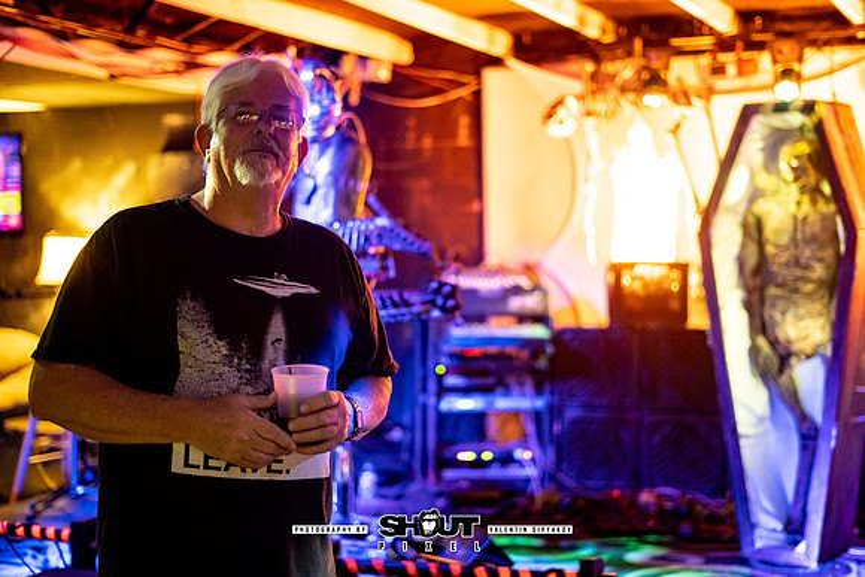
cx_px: 455
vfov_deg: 25.3
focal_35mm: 53
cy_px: 280
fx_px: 1284
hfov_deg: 37.2
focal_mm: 50
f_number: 1.8
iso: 2500
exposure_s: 1/125
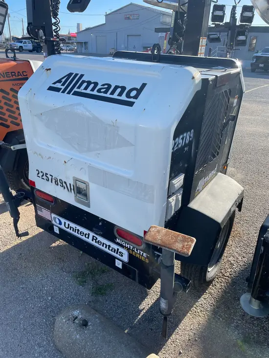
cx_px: 134
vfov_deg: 67.3
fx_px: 269
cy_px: 179
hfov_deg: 53.1
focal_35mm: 26
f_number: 1.6
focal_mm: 4.2
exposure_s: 1/1062
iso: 32
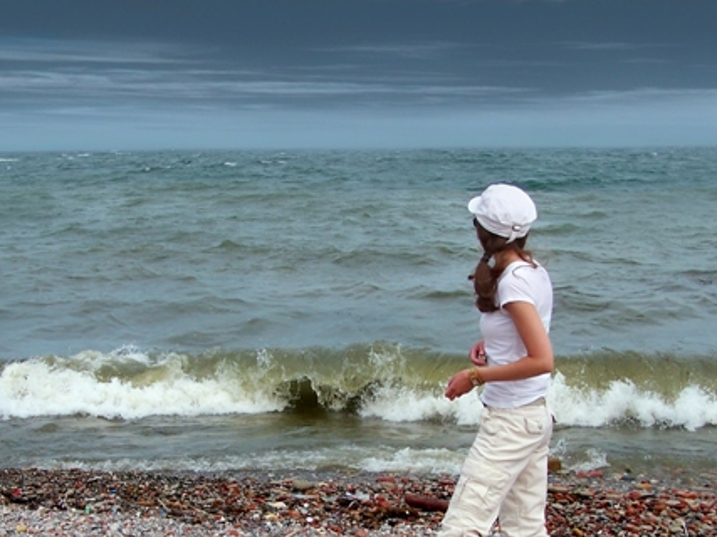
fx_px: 1242
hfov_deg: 32.2
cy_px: 399
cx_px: 339
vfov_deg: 24.2
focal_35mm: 60
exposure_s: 1/800
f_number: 4
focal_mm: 6.7
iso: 80
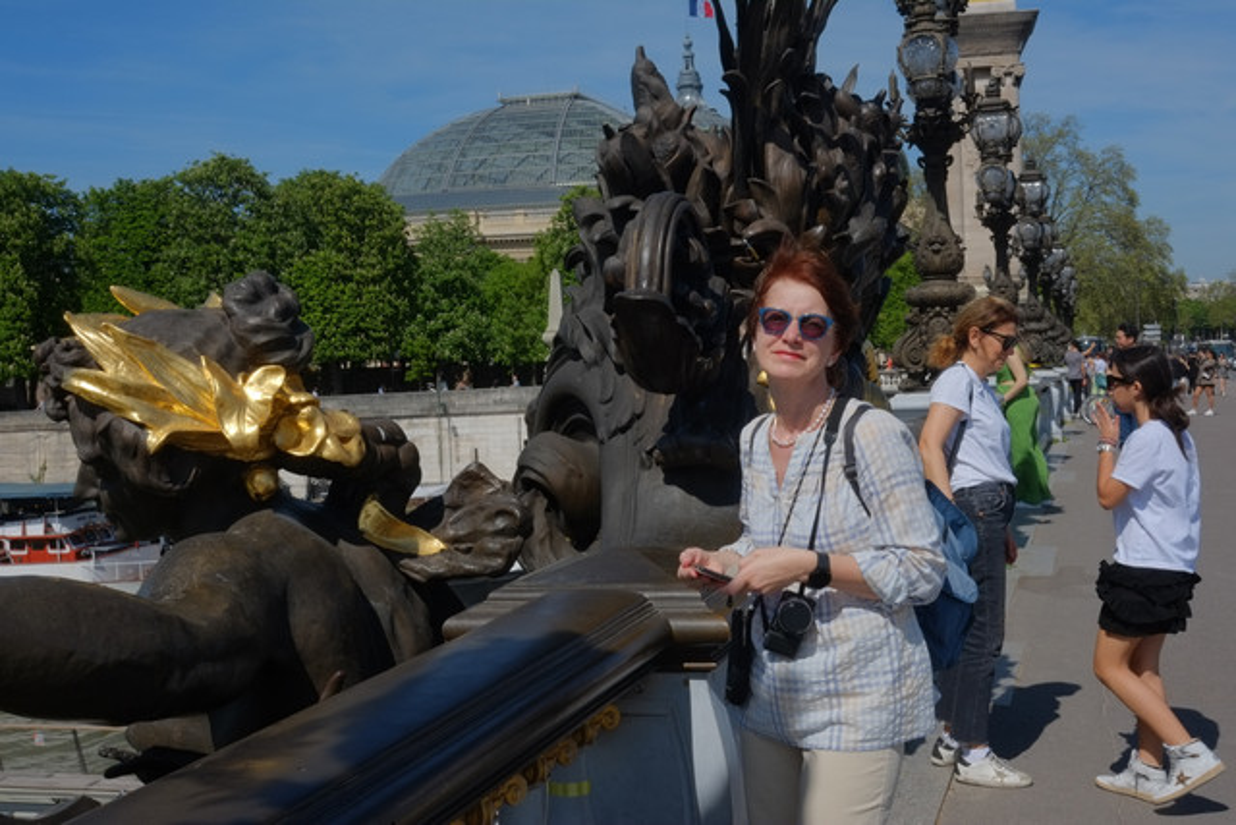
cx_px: 618
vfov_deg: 32.6
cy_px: 412
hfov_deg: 47.4
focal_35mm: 41
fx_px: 1408
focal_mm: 27
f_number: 13
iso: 200
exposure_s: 1/400
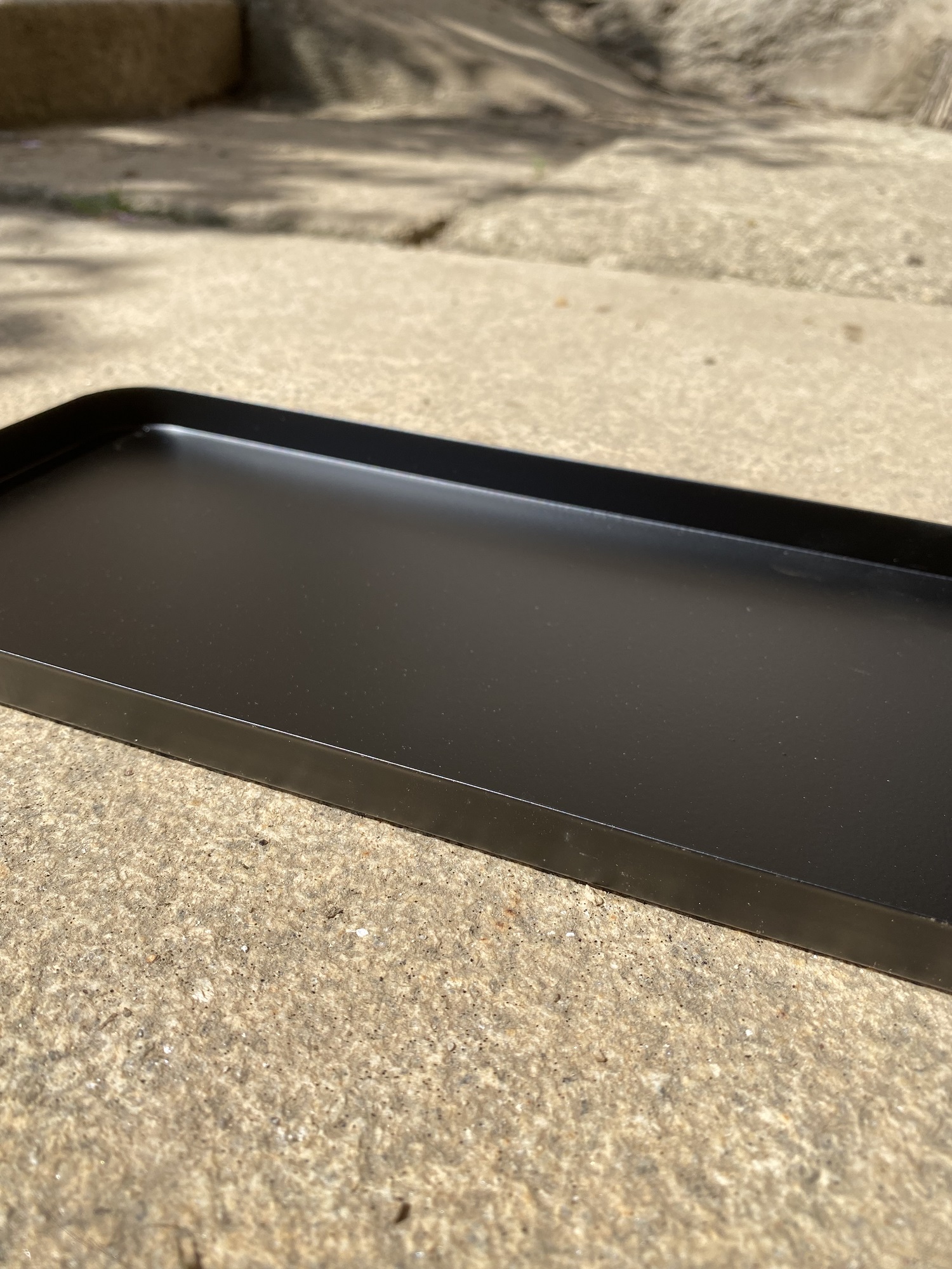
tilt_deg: -31.7
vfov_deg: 67.3
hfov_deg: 53.1
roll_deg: -1.2
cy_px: 634
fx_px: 953
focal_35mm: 26
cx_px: 476
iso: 32
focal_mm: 4.25
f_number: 1.8
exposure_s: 1/2755
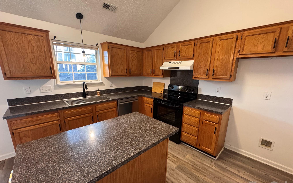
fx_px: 120
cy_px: 99
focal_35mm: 15
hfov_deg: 101.5
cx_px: 147
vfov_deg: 74.7
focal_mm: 2.22
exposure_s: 1/60
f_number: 2.2
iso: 500
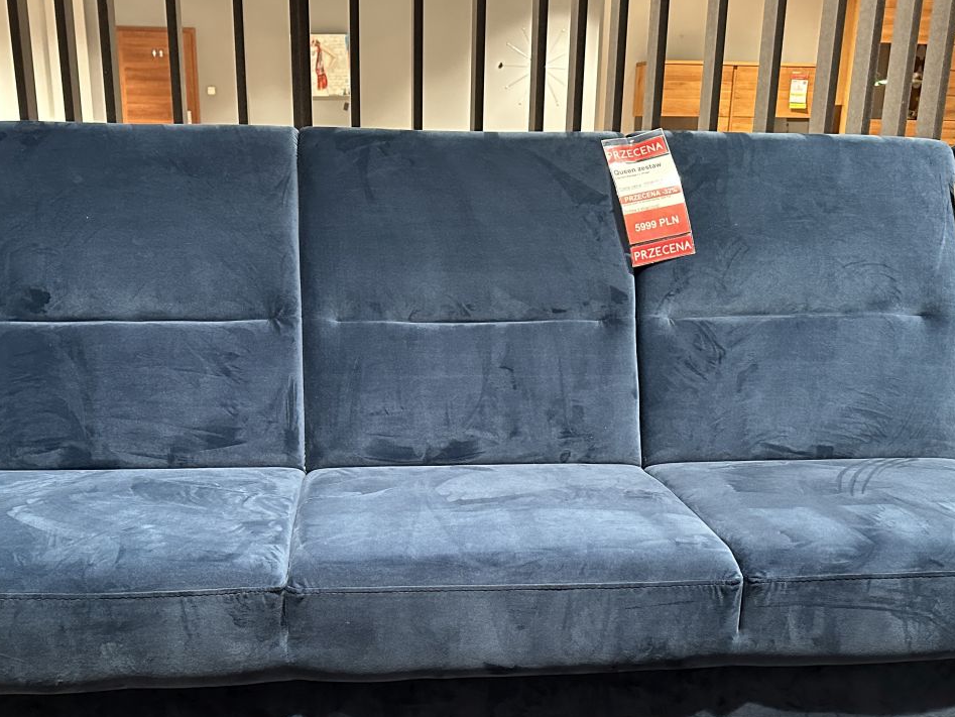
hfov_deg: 48.9
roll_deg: -0.7
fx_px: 1049
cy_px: 474
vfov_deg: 37.4
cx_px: 456
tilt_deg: -17.7
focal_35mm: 38
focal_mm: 6.86
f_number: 1.78
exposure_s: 1/60
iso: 800
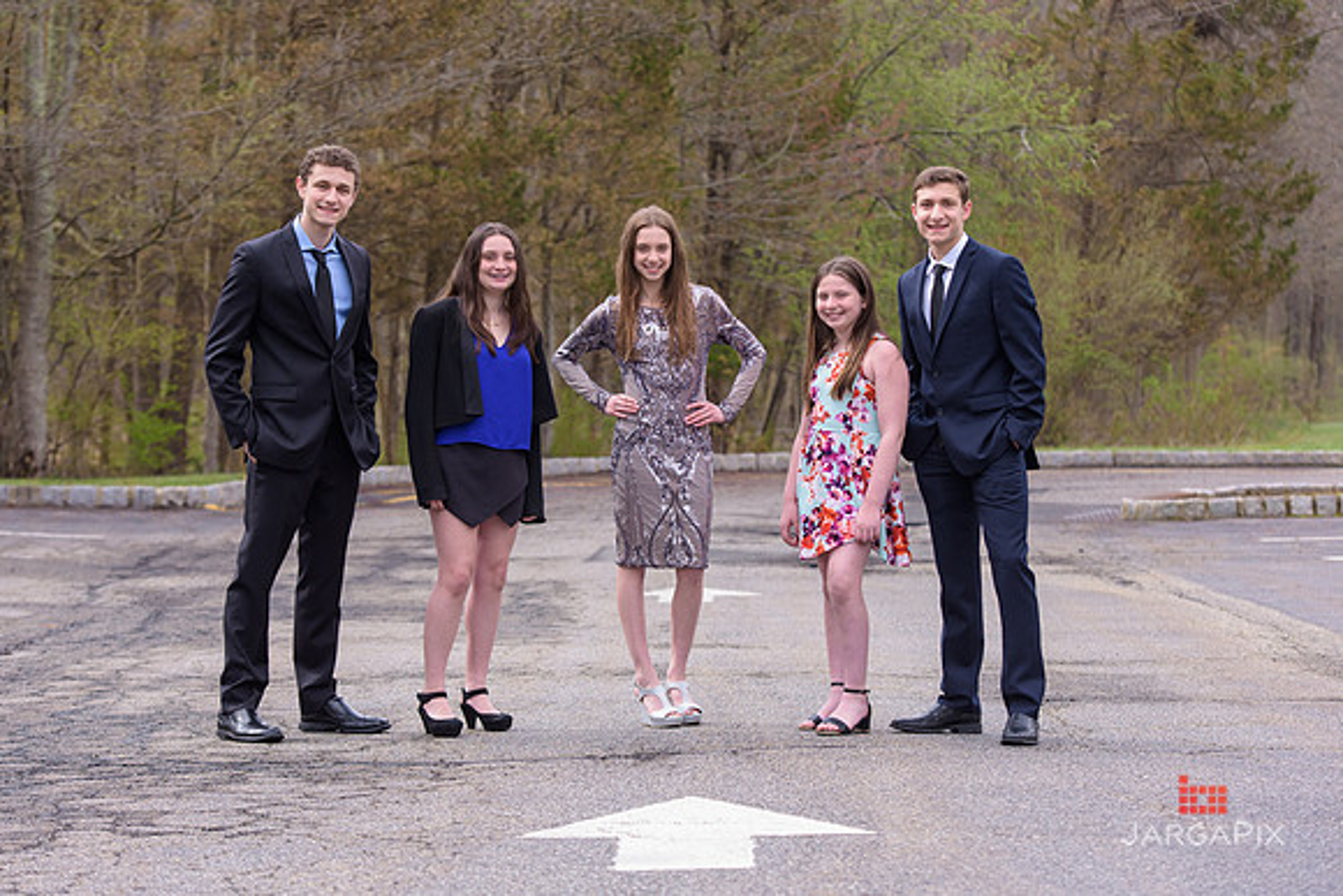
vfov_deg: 12.8
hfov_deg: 19.1
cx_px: 672
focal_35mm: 107
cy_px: 453
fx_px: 3983
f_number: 5
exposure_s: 1/640
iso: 400
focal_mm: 95
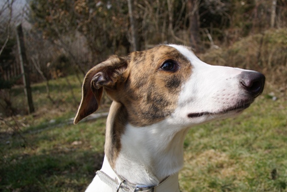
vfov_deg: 32.6
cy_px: 97
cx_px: 161
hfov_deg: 47.3
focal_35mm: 41
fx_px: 327
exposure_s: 1/320
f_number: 5.6
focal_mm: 24
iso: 100
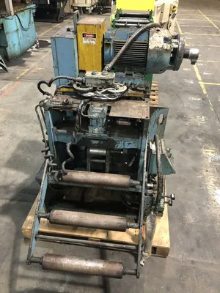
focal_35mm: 28
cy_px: 146
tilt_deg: -36.5
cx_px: 110
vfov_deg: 63.4
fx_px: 237
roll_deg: -1.5
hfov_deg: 49.7
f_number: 1.8
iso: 64
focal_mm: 4
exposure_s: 1/15
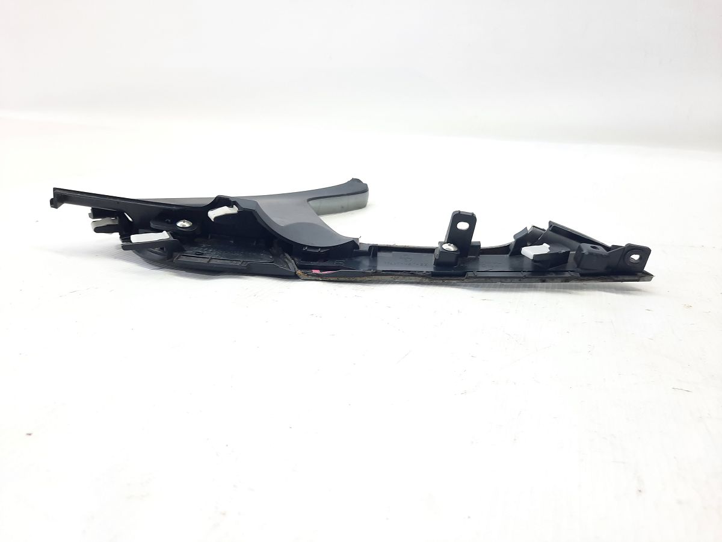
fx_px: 521
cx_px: 361
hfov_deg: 69.4
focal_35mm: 25
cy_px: 271
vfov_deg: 54.9
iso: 80
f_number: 2
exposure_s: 1/50
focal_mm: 4.6
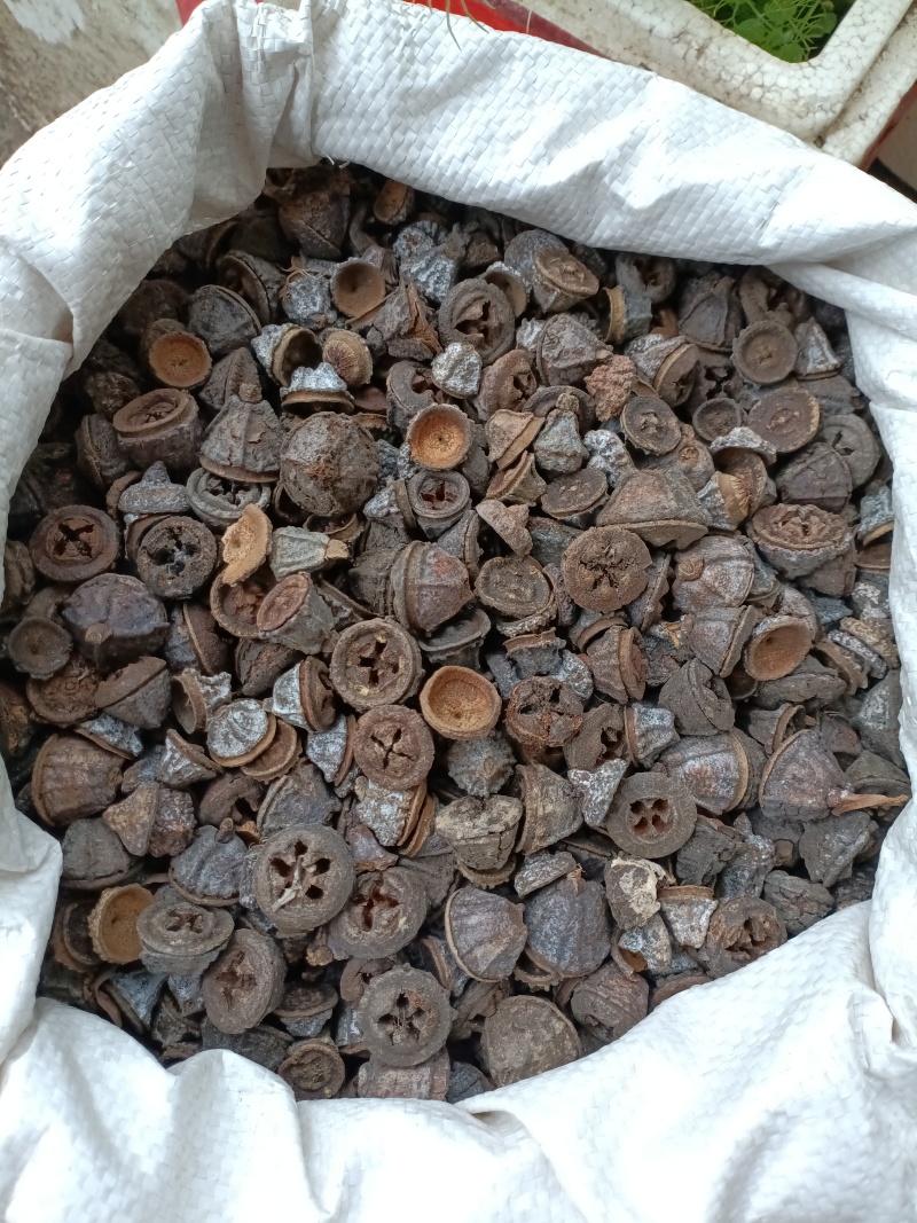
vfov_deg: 67.3
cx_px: 458
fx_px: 919
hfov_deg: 53.1
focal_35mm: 26
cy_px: 612
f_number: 1.8
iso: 173
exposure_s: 1/60
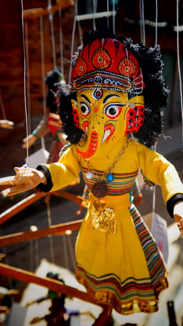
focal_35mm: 29
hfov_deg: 40.1
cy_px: 160
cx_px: 105
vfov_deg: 66.1
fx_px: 250
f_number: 5
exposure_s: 1/160
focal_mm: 18
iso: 100
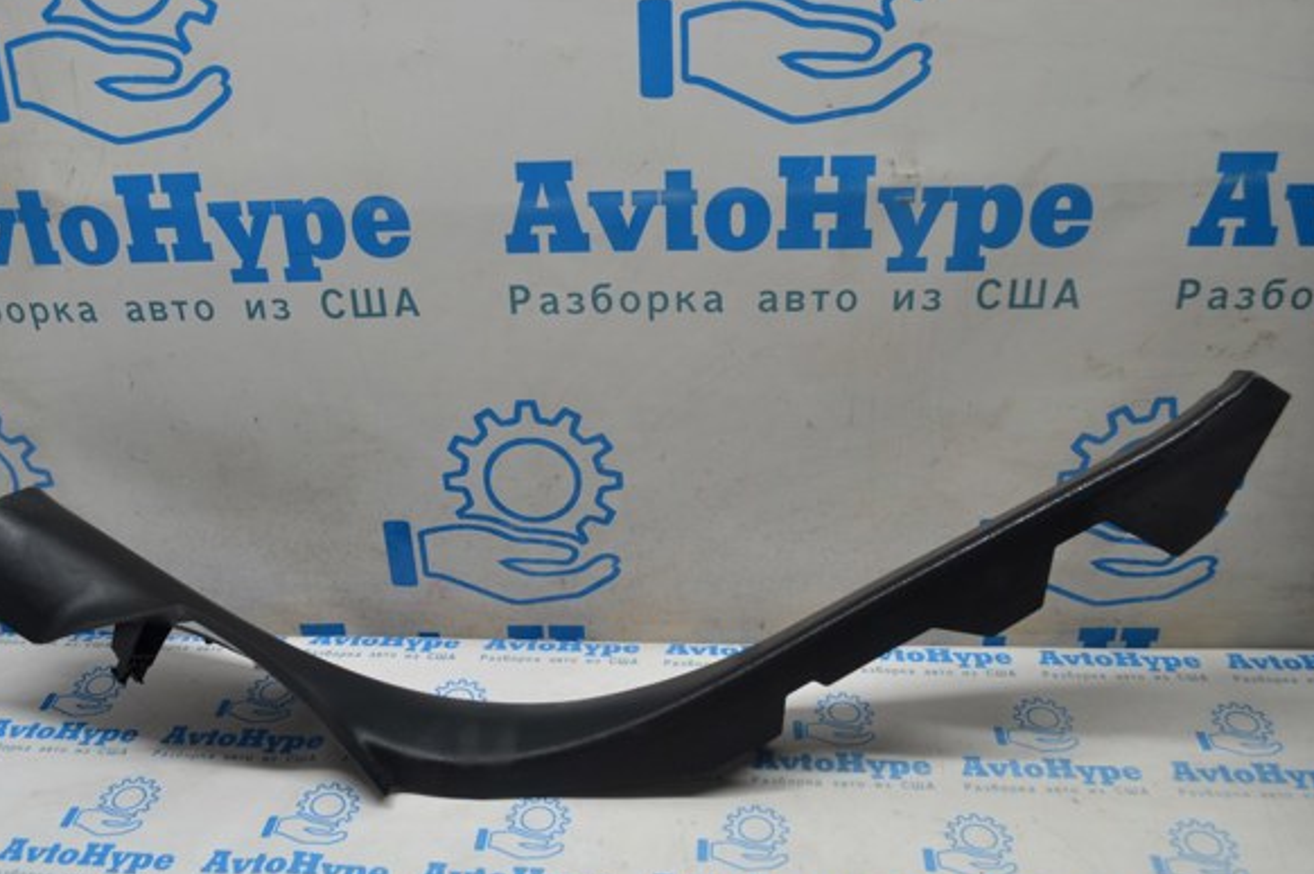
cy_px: 447
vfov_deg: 39.9
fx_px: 1203
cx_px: 601
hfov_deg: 57.2
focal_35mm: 33
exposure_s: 1/100
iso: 400
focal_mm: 20
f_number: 5
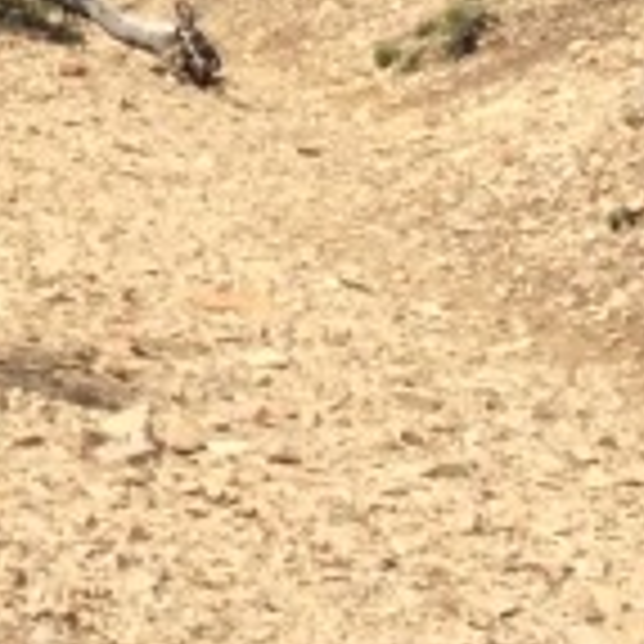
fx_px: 3852
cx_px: -712
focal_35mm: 183
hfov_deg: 8.9
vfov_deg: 8.7
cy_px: -878
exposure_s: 1/2283
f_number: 2.2
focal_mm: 4.15
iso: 32
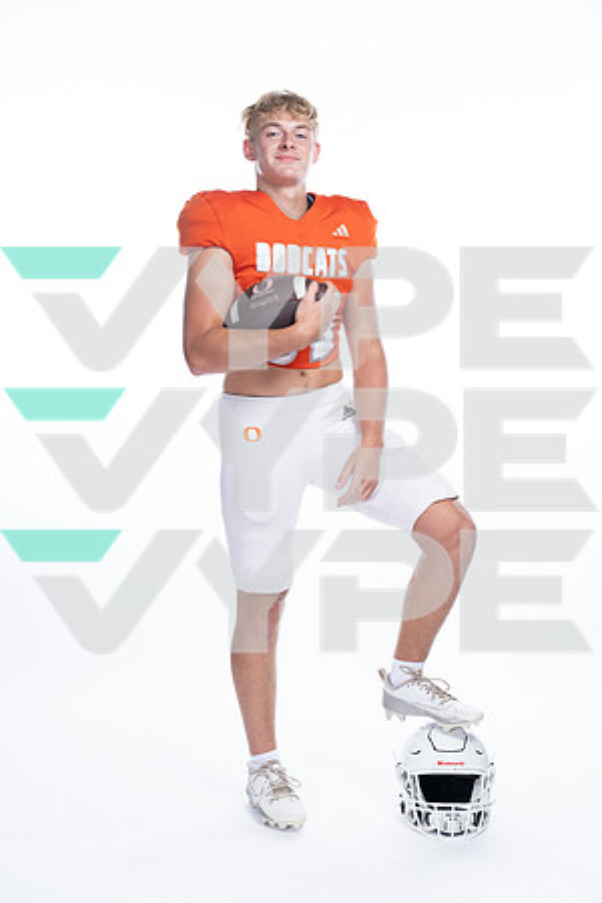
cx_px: 301
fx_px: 1530
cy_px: 452
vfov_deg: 32.9
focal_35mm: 61
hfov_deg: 22.3
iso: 400
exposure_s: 1/250
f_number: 5.6
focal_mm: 61
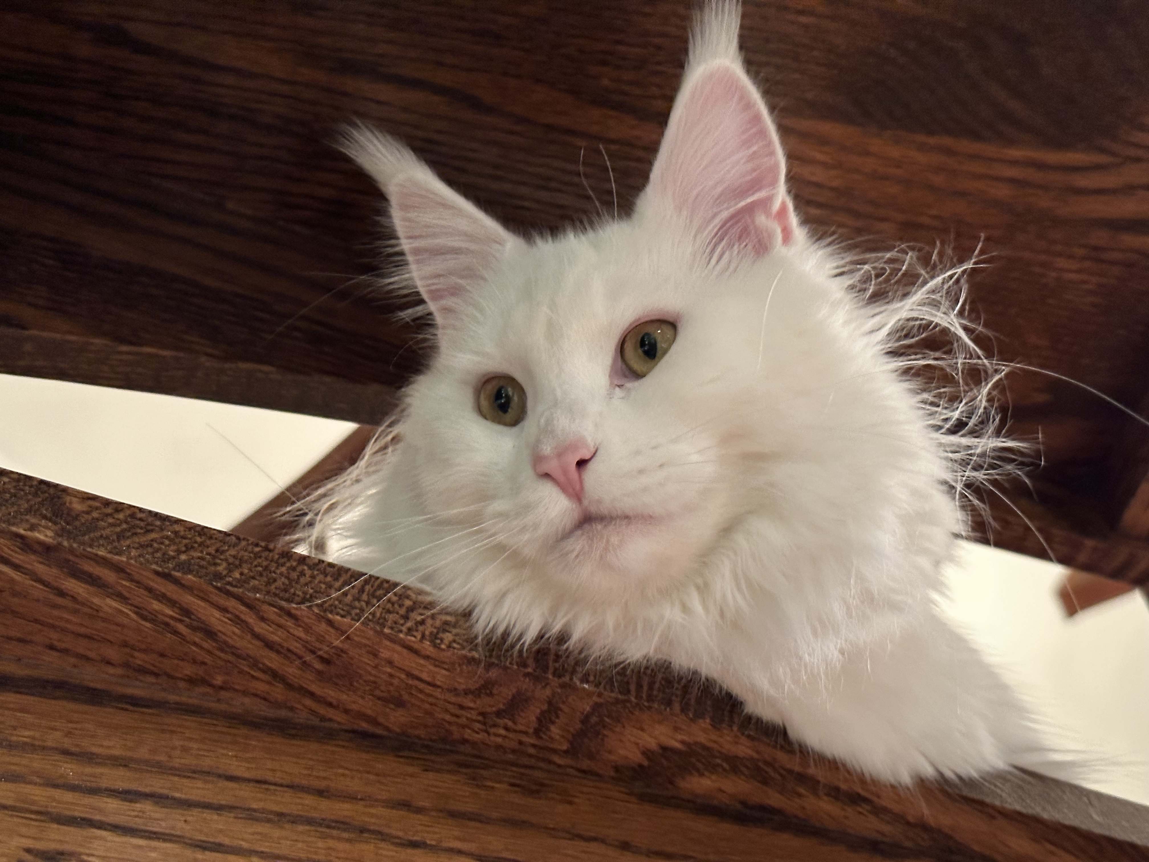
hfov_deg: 39.7
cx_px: 574
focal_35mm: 48
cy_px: 431
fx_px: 1593
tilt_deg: +45.4
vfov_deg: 30.3
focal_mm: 6.86
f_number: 1.78
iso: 500
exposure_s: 1/30
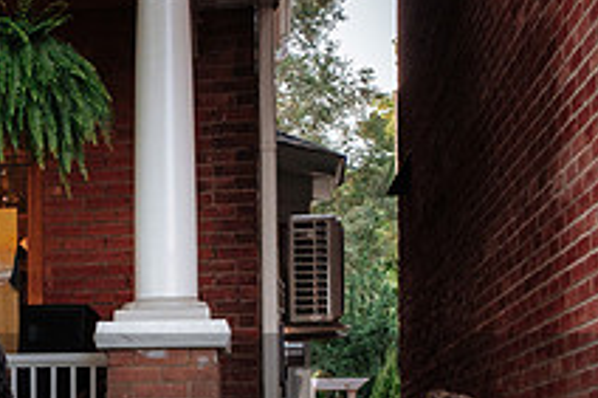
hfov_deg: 20.5
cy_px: 442
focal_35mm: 93
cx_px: -124
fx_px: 1544
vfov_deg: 14.3
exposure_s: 1/250
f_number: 4
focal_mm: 21.9
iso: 800
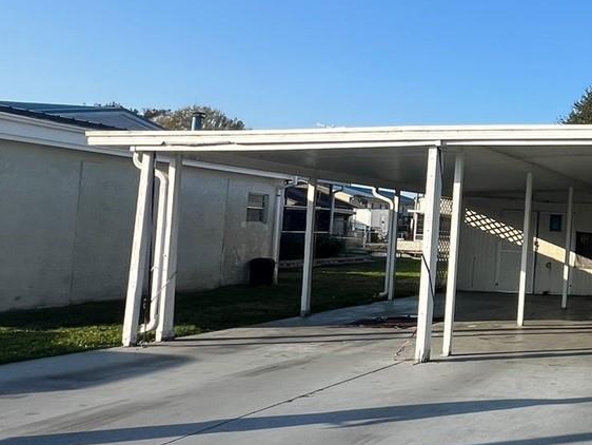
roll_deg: -3.5
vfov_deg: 38.7
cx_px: 726
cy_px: 220
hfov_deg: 37.0
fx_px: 633
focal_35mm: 37
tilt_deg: +1.1
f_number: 1.8
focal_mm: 1.57
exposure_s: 1/1193
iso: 32
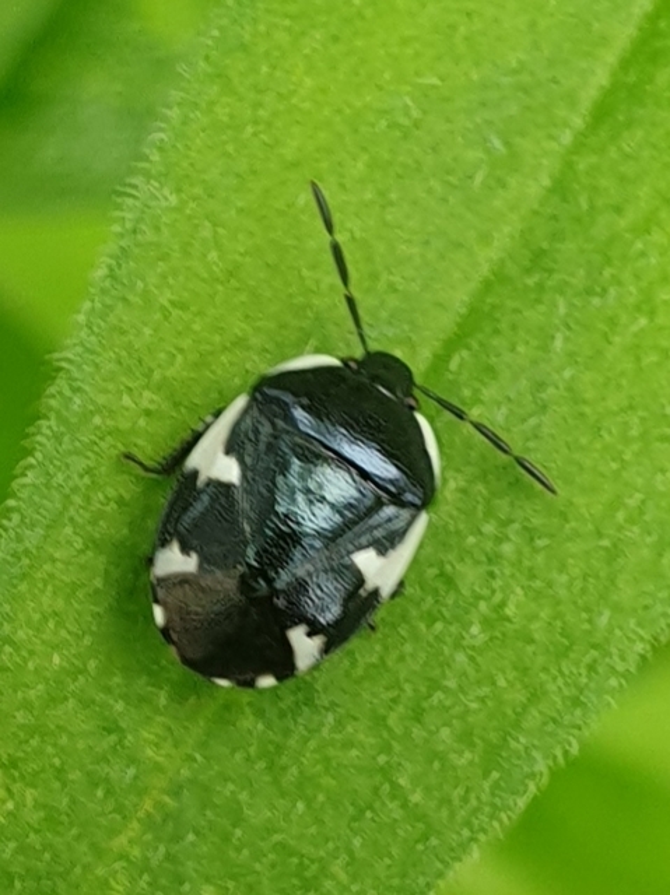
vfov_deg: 67.3
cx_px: 335
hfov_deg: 53.0
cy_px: 448
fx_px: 672
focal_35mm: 26
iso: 50
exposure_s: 1/109
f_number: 2.4
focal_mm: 4.3
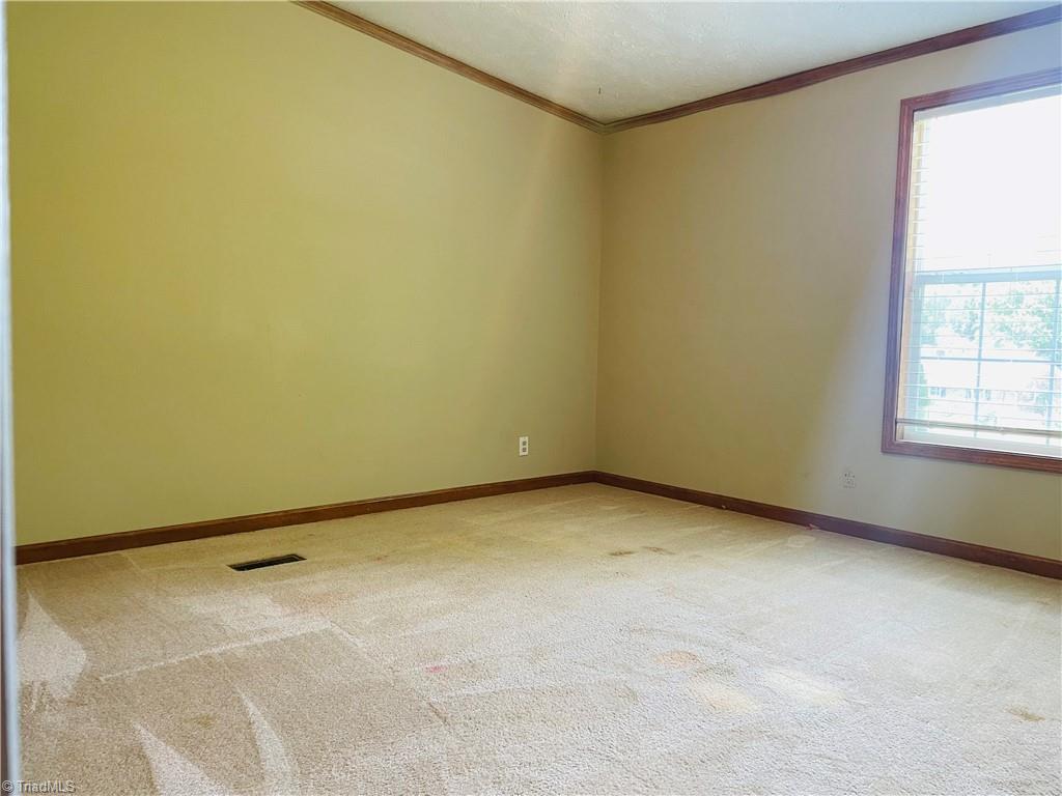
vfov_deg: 53.1
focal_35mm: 26
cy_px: 398
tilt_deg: -3.6
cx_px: 531
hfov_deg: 67.3
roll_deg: -1.0
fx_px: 798
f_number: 1.6
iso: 125
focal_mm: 4.2
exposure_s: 1/60
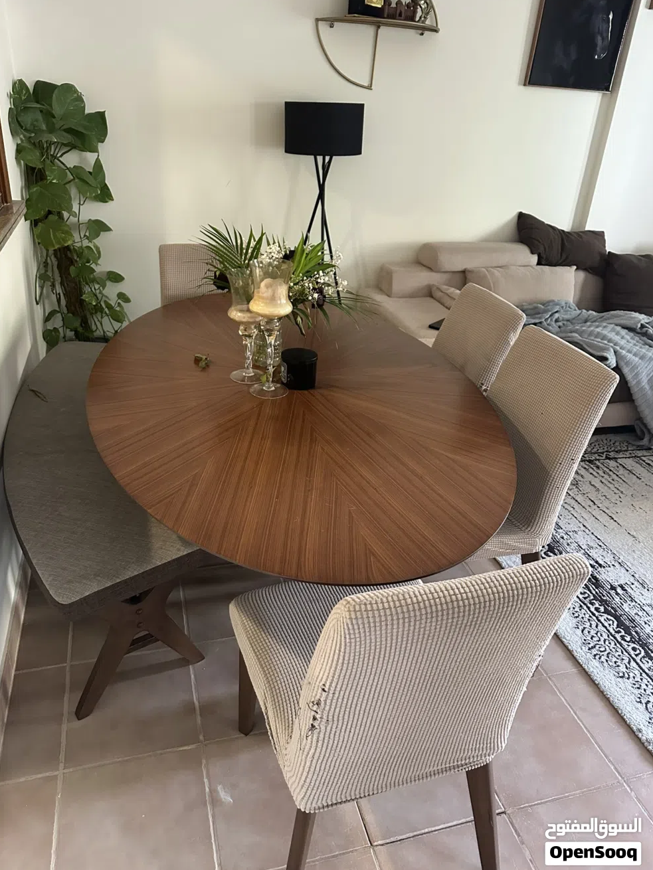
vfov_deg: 69.4
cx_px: 318
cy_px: 428
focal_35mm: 25
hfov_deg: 54.9
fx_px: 629
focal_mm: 6.86
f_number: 1.78
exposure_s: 1/50
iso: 800
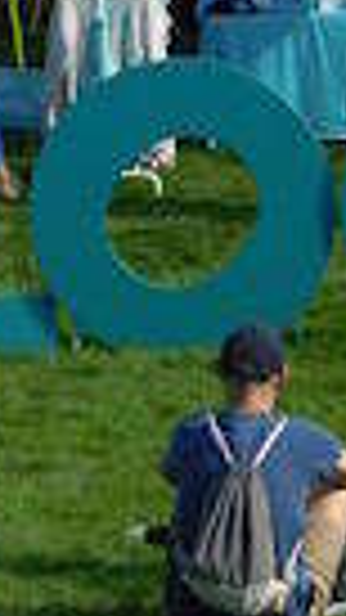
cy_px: -373
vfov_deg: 6.9
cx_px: -9
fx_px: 4994
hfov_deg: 4.0
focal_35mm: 306
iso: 125
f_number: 4
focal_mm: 10.4
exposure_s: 1/800
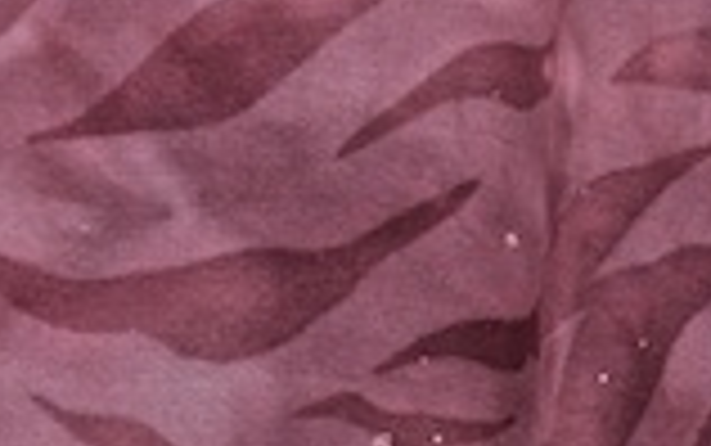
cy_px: 574
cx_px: 612
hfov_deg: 3.8
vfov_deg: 2.4
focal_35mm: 550
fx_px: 10664
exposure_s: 1/800
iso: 800
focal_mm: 95
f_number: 11
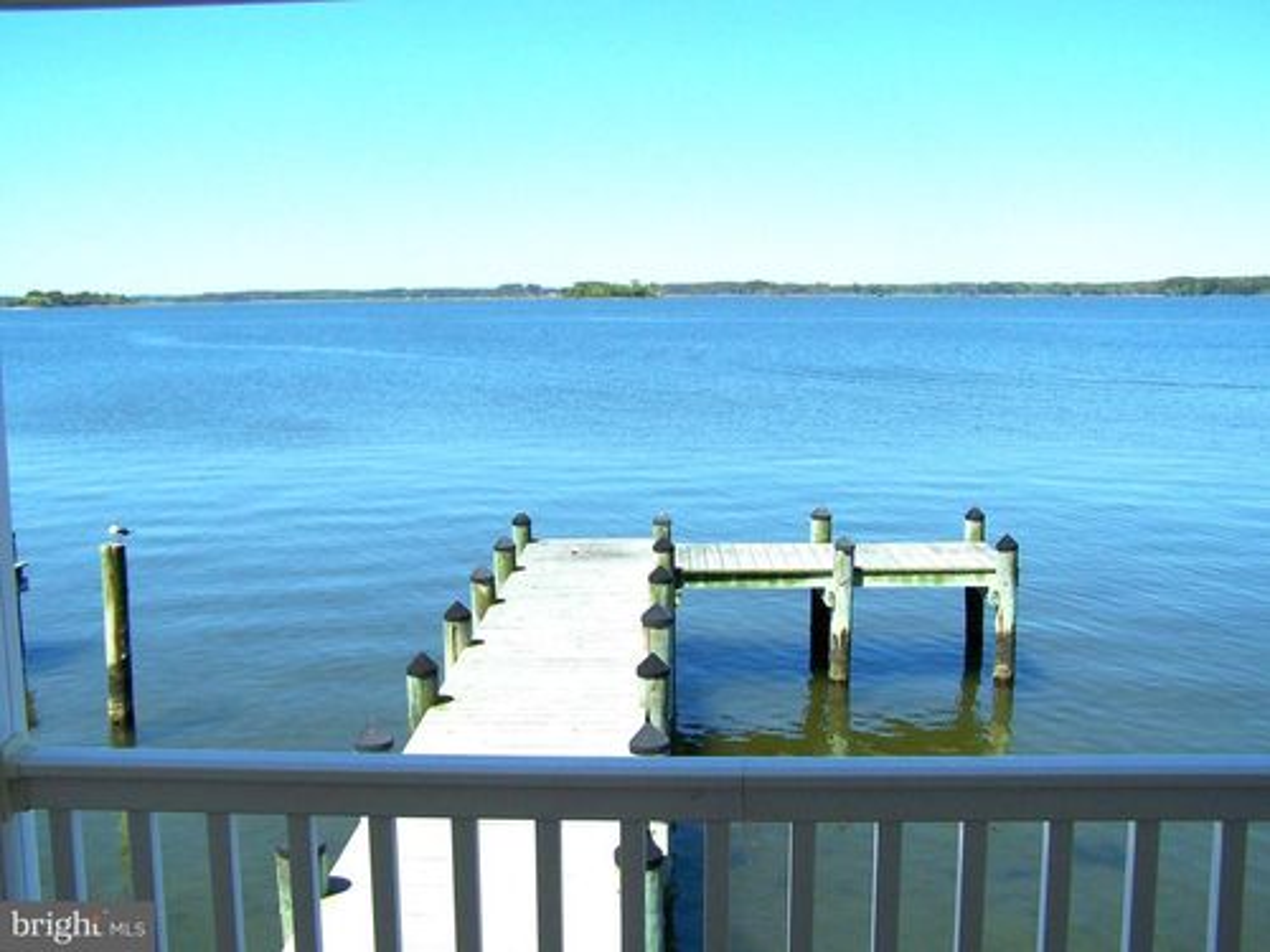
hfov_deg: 49.0
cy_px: 476
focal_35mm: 38
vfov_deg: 37.7
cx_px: 635
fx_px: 1394
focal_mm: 6.3
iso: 80
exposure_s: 1/1000
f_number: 4
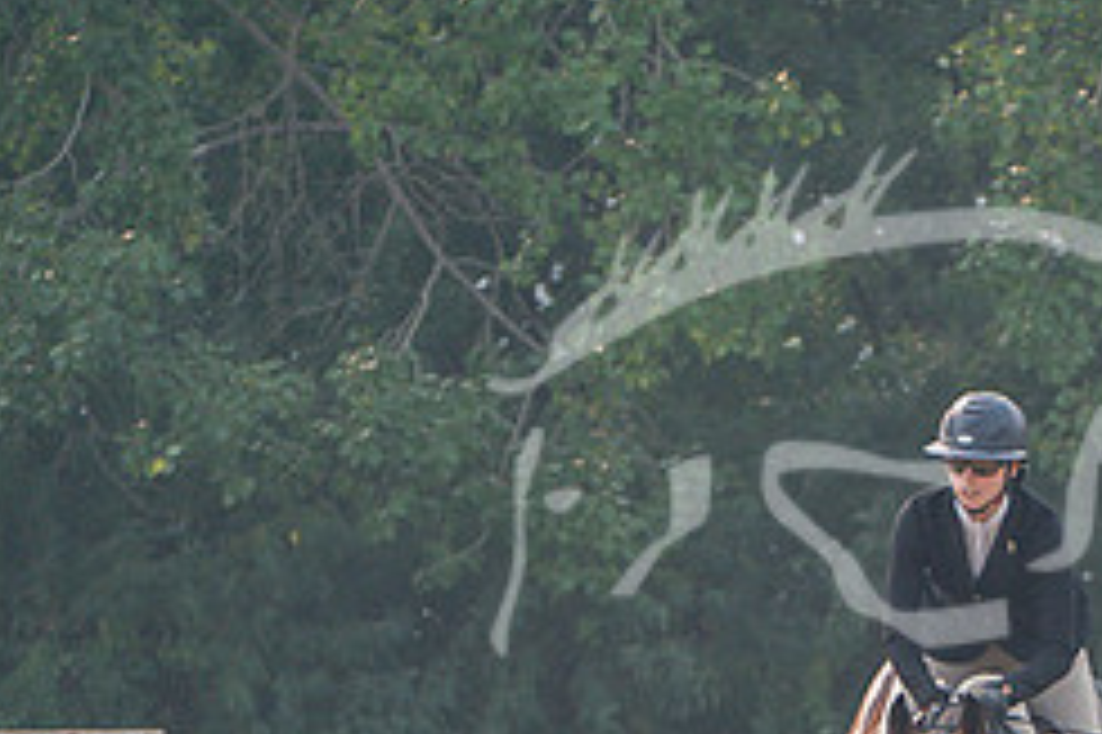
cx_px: 1066
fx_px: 28968
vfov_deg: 1.4
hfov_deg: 2.2
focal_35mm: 947
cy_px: 817
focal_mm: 400
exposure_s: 1/640
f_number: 5.6
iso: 500
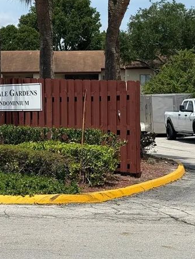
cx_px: 34
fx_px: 683
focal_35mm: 91
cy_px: 73
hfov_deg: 16.1
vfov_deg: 21.4
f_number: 1.78
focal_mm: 6.76
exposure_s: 1/5587
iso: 64
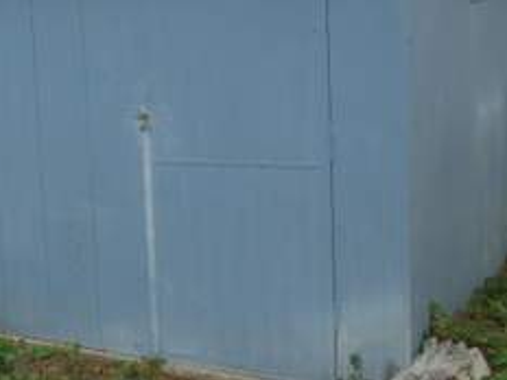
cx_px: -2
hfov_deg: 29.9
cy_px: 145
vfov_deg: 24.4
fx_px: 879
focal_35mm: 60
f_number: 3.6
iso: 80
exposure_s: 1/500
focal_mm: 5.2
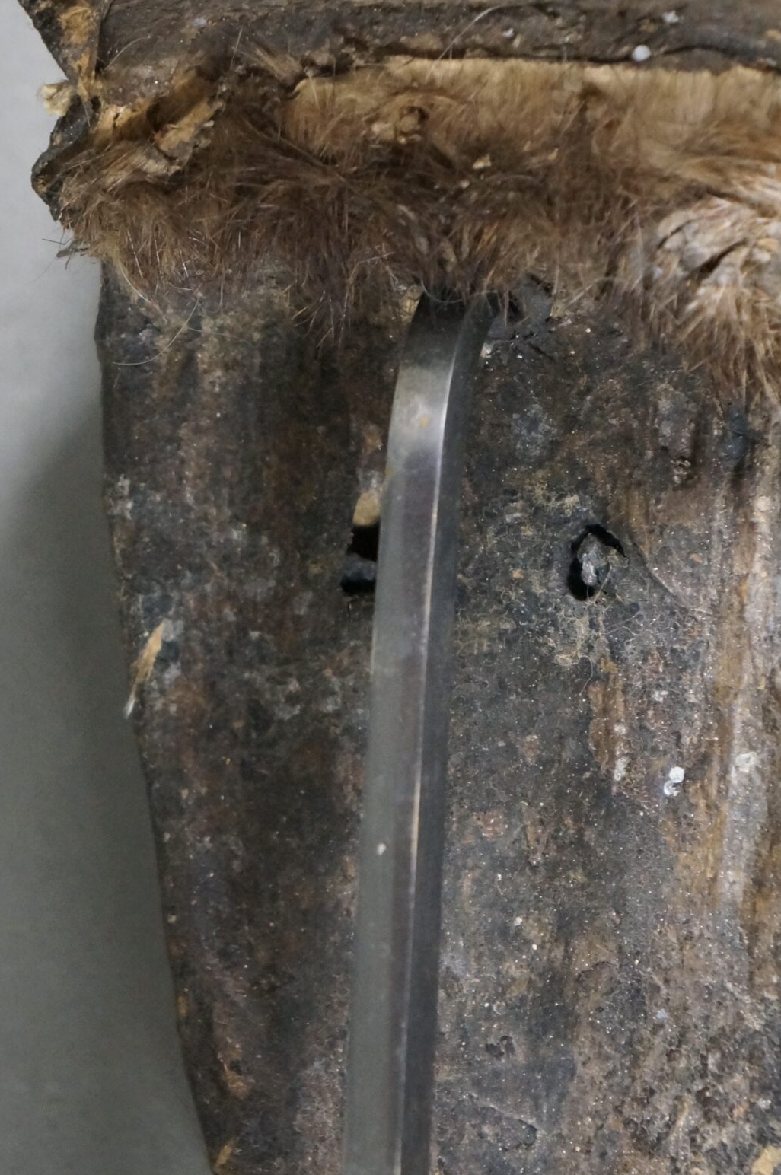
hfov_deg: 10.0
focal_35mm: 137
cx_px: 433
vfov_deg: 15.0
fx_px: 4462
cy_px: 687
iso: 3200
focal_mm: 55
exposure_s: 1/100
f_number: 5.6
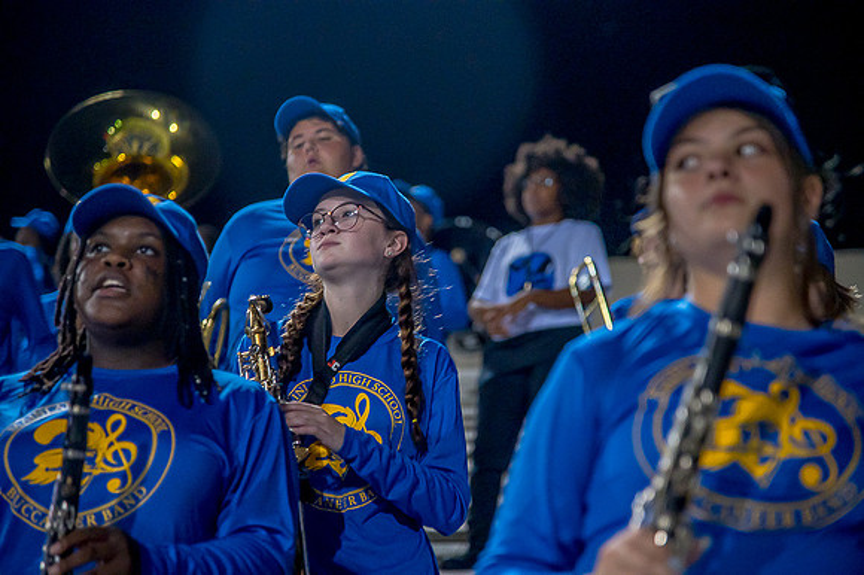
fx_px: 2878
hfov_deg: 17.1
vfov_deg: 11.4
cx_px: 432
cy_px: 288
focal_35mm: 120
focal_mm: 120
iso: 2000
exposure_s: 1/200
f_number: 4
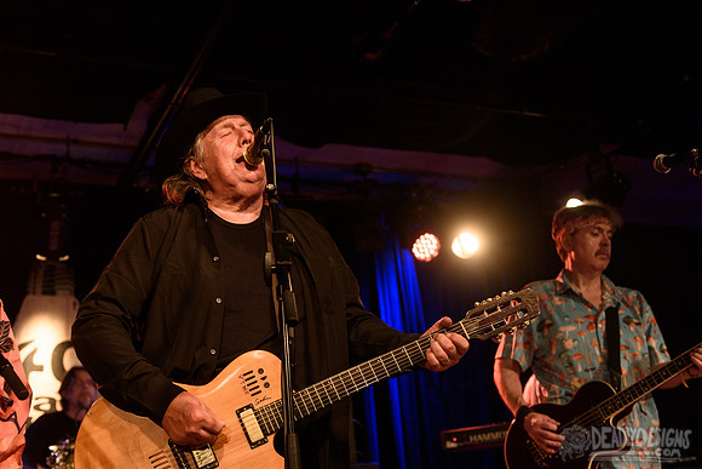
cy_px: 214
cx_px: 320
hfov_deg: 41.2
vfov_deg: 28.2
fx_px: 933
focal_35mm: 48
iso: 2500
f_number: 3.2
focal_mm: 44
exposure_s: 1/125
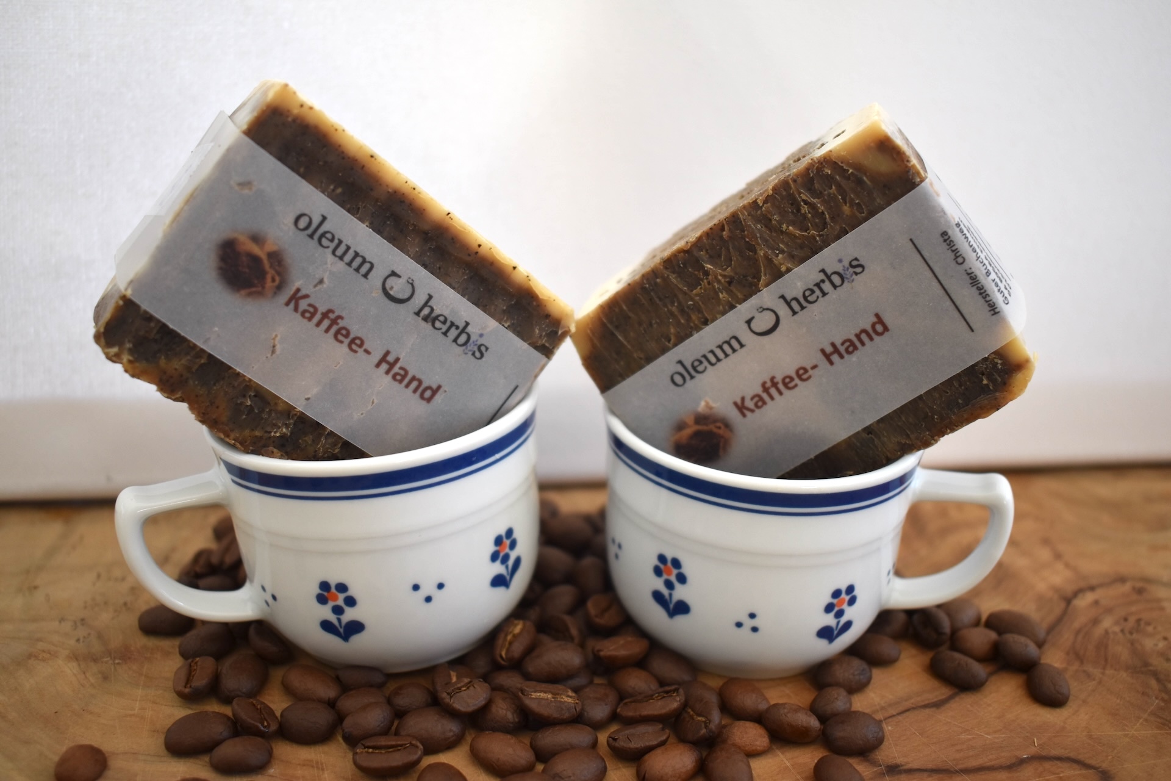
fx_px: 1171
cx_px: 586
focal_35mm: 36
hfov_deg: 53.1
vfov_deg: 36.9
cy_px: 390
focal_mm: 24
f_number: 3.8
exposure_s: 1/250
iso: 400
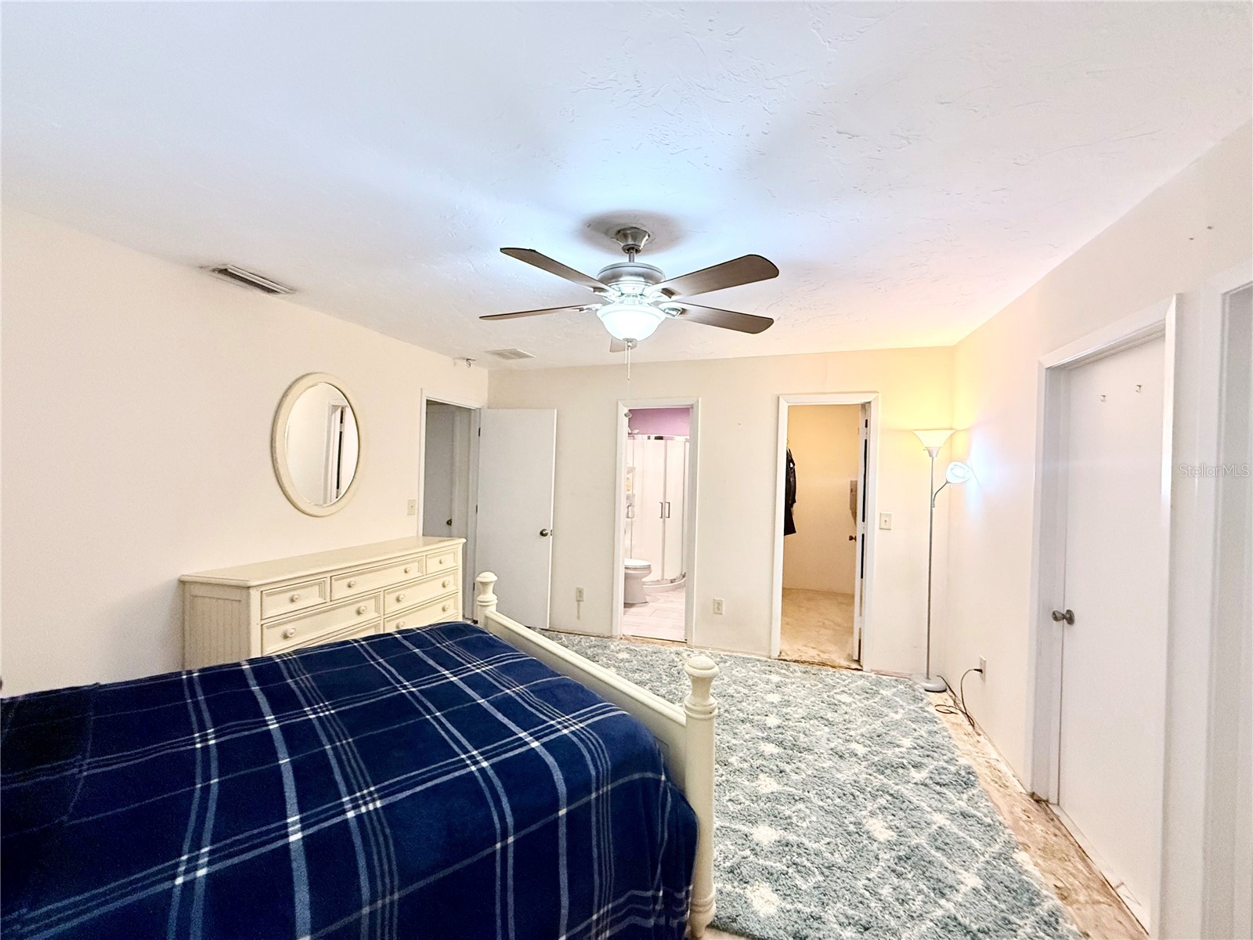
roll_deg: -1.6
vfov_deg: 85.7
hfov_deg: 102.1
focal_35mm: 14
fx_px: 507
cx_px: 626
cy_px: 470
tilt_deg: +0.2
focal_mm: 2.22
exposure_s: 1/120
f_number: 2.2
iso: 640
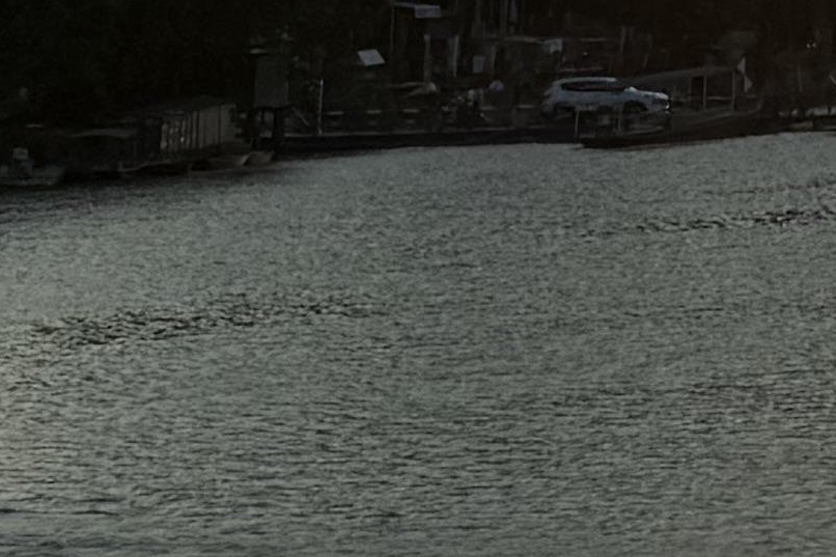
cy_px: -1476
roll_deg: +2.7
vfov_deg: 6.6
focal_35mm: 177
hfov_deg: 10.5
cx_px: 1793
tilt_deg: +18.2
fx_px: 4109
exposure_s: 1/7353
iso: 80
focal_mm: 6.76
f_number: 1.78
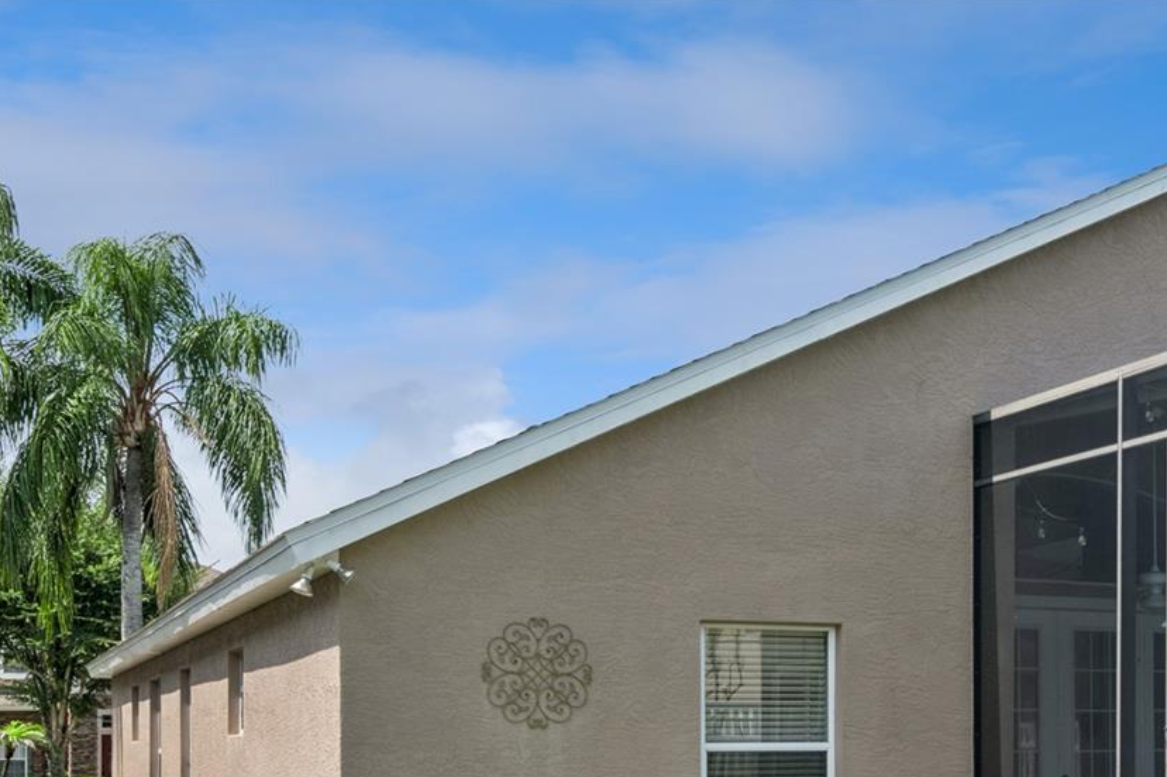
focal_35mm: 58
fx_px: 1879
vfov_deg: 22.6
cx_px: 1033
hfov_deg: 32.9
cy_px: 747
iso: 125
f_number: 20
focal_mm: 30
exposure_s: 1/40
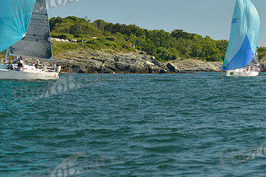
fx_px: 953
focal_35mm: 129
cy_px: 28
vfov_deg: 10.6
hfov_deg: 15.9
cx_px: 175
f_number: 5
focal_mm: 70
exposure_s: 1/1250
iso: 400
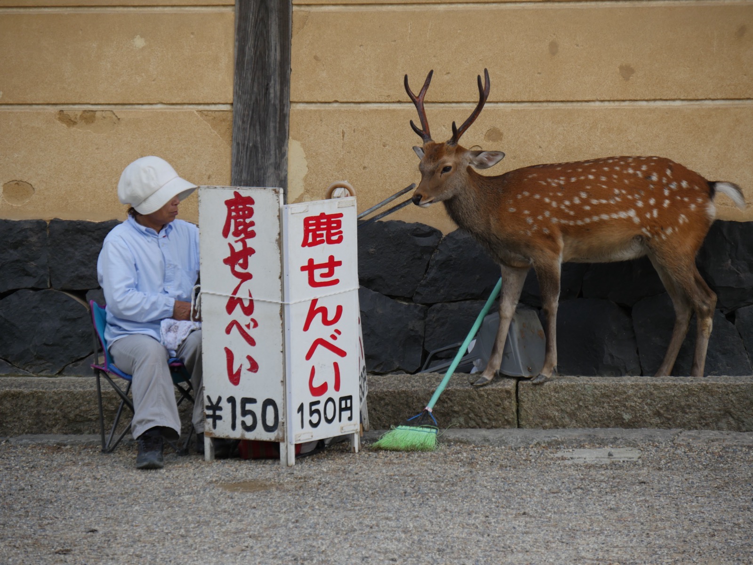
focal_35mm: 218
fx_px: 4742
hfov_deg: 9.1
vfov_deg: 6.8
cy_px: 282
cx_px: 376
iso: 250
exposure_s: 1/250
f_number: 5.4
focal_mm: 109
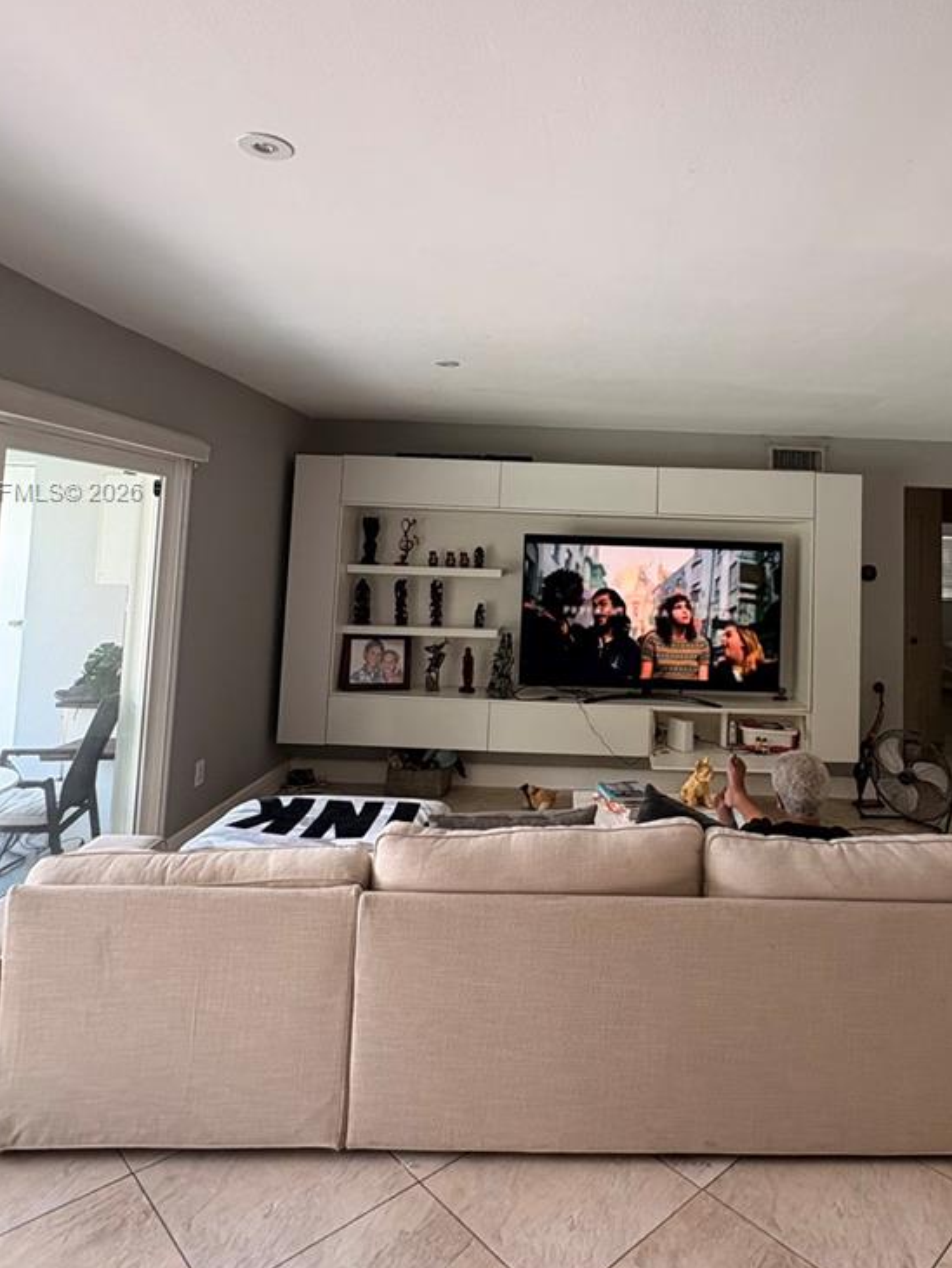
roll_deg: -2.4
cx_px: 601
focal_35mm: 23
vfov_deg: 72.9
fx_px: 843
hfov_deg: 58.1
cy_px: 493
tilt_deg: +3.5
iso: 125
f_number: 2.2
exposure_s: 1/120
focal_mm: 2.22
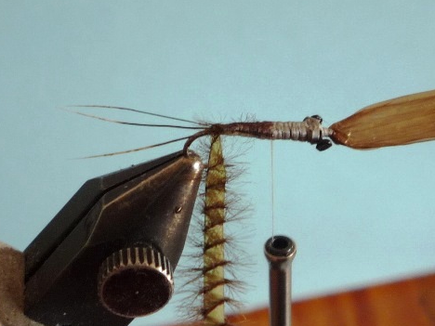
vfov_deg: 35.1
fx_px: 515
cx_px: 257
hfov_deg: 45.6
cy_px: 174
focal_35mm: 41
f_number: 3.3
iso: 125
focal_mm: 5.2
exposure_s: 1/30
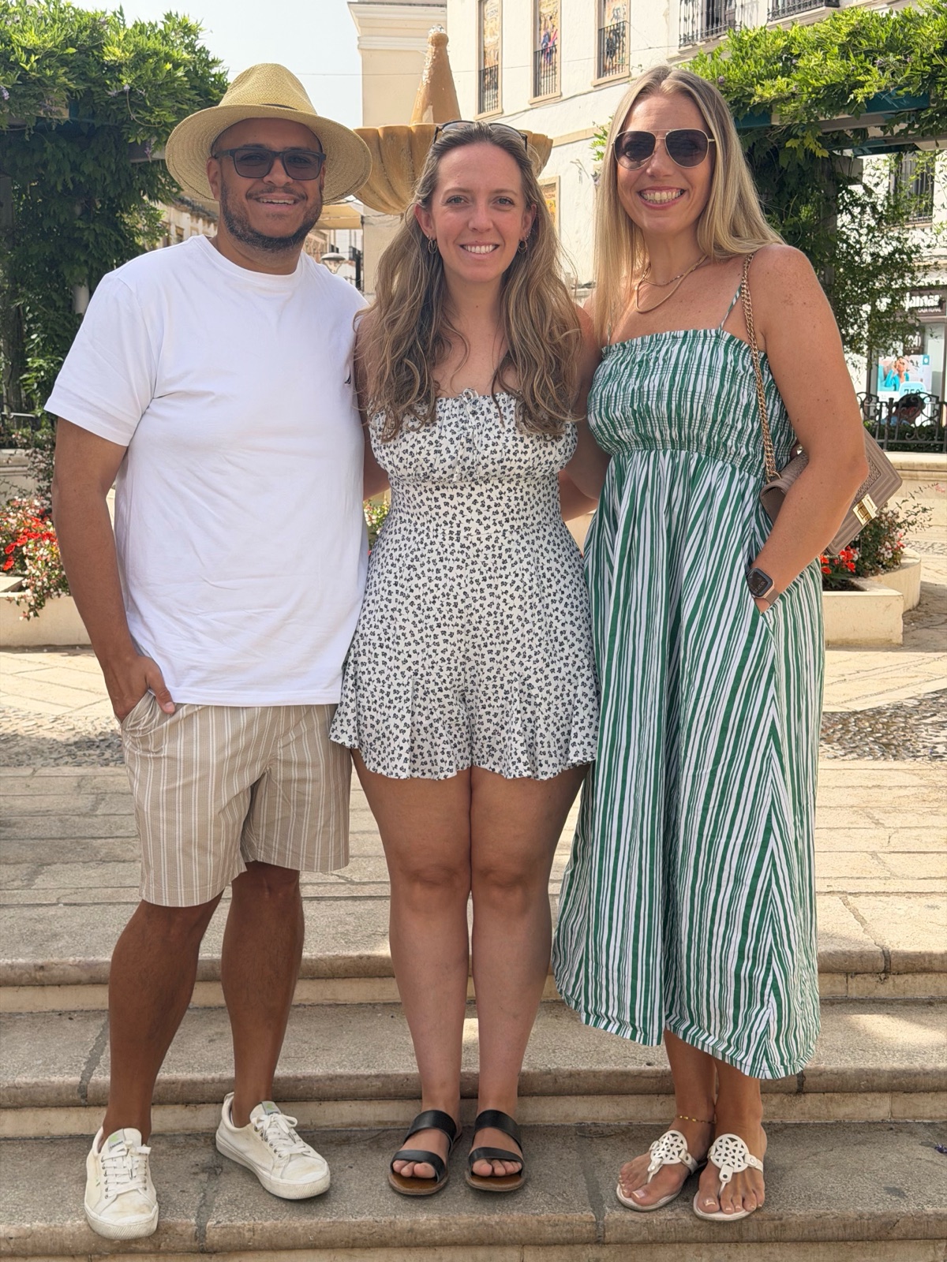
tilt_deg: -9.1
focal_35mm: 48
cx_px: 474
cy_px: 631
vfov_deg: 39.7
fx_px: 1751
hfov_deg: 30.3
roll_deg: +0.1
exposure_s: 1/2577
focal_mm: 6.76
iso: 80
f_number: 1.78
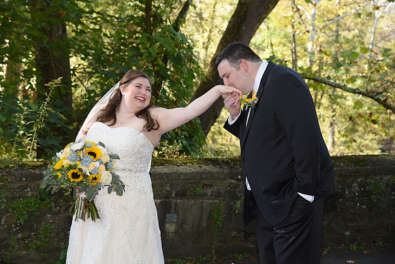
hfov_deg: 26.0
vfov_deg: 17.5
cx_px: 198
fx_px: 856
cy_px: 132
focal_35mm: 78
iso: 640
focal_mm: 78
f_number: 5.6
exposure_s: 1/200
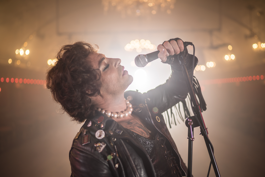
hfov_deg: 54.4
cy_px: 88
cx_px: 132
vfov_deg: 37.9
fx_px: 258
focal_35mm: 35
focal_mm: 35
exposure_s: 1/160
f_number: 1.4
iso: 100
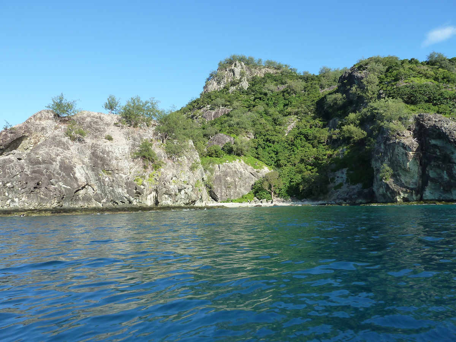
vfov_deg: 54.9
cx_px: 228
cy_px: 171
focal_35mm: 25
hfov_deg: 69.4
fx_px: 329
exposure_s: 1/320
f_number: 4
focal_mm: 4.1
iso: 125
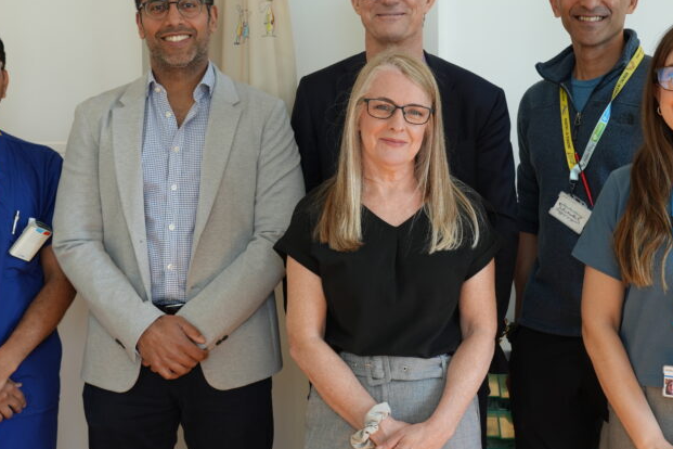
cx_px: 387
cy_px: 168
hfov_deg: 30.5
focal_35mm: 66
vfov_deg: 20.6
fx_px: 1234
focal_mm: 40
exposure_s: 1/160
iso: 400
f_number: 4
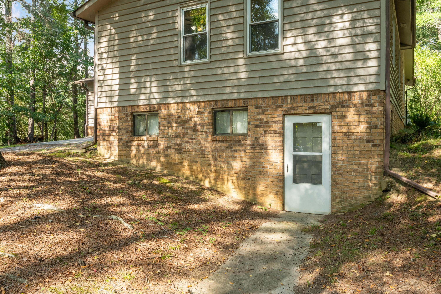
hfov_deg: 65.5
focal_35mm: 28
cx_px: 220
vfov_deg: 46.4
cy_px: 147
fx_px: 343
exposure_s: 1/1250
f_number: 9
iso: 400
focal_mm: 28
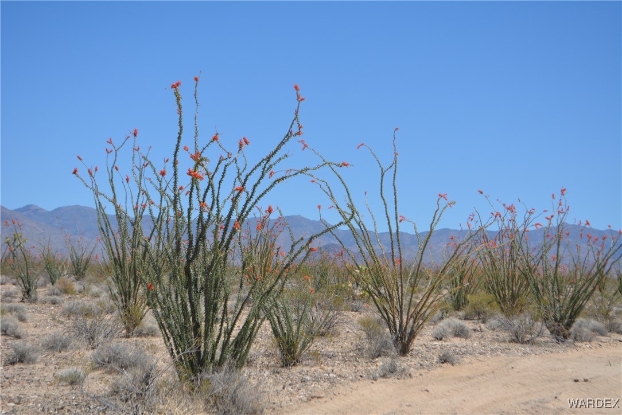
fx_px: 1426
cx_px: 311
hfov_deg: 24.6
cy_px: 208
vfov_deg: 16.6
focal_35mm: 82
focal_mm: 55
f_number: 7.1
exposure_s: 1/1600
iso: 400
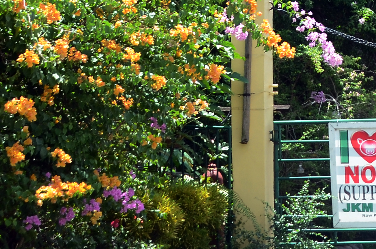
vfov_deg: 13.1
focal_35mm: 104
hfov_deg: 17.0
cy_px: 120
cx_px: 623
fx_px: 1084
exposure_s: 1/250
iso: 320
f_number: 8
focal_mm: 18
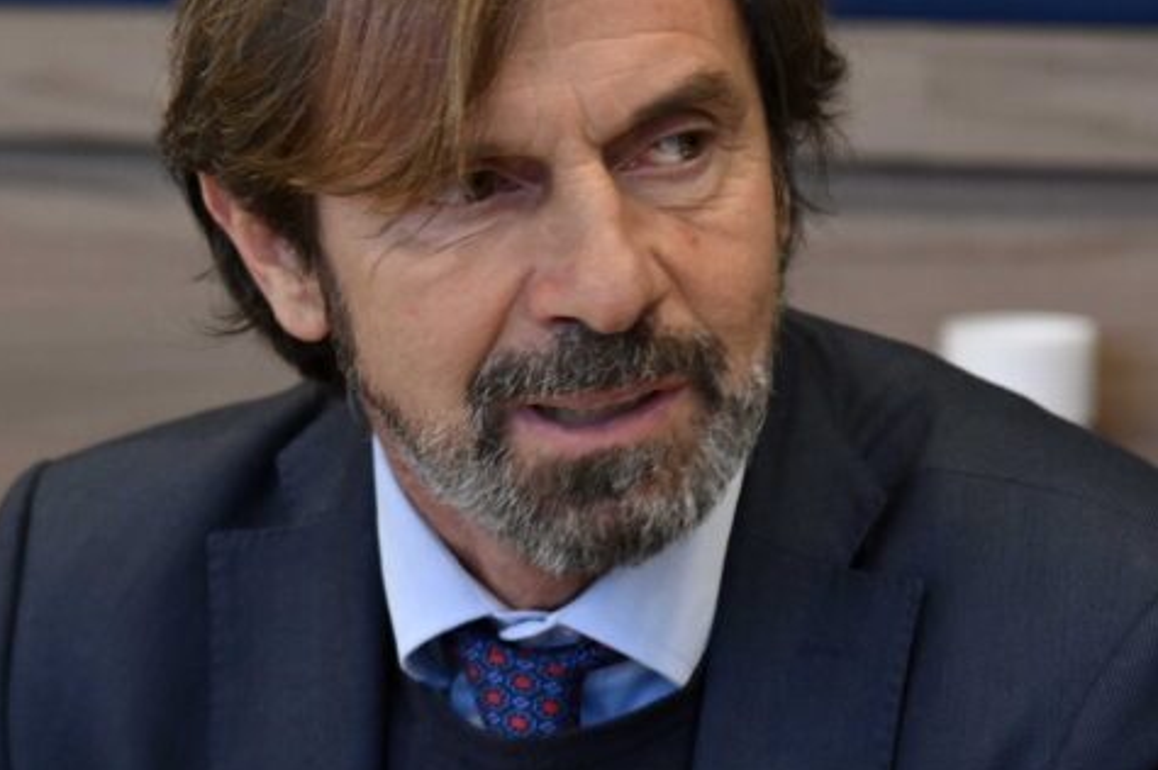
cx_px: 244
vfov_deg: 4.5
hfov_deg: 6.8
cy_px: 641
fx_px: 9739
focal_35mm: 303
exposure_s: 1/100
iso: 800
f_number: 4.5
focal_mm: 120
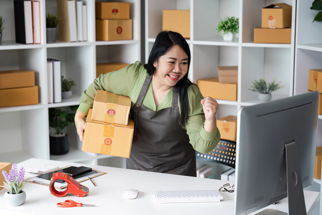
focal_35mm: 70
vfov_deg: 19.5
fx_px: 626
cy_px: 108
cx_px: 161
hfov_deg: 28.8
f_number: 2.8
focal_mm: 70
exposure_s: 1/125
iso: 160
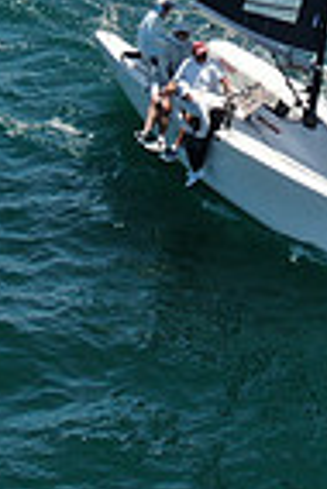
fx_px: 2773
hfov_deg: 6.7
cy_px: -129
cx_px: 200
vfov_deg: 9.9
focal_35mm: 204
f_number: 3.8
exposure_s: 1/640
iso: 100
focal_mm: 8.6
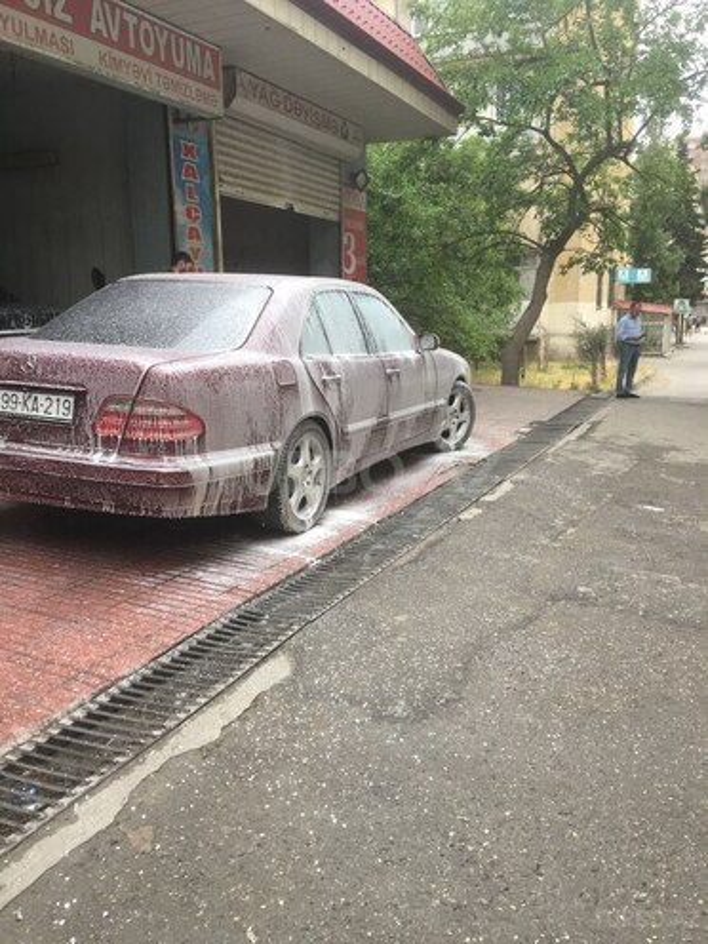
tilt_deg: -13.1
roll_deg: +0.4
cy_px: 472
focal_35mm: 29
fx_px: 791
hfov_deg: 48.2
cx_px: 354
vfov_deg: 61.7
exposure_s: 1/100
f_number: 2.2
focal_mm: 4.15
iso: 40
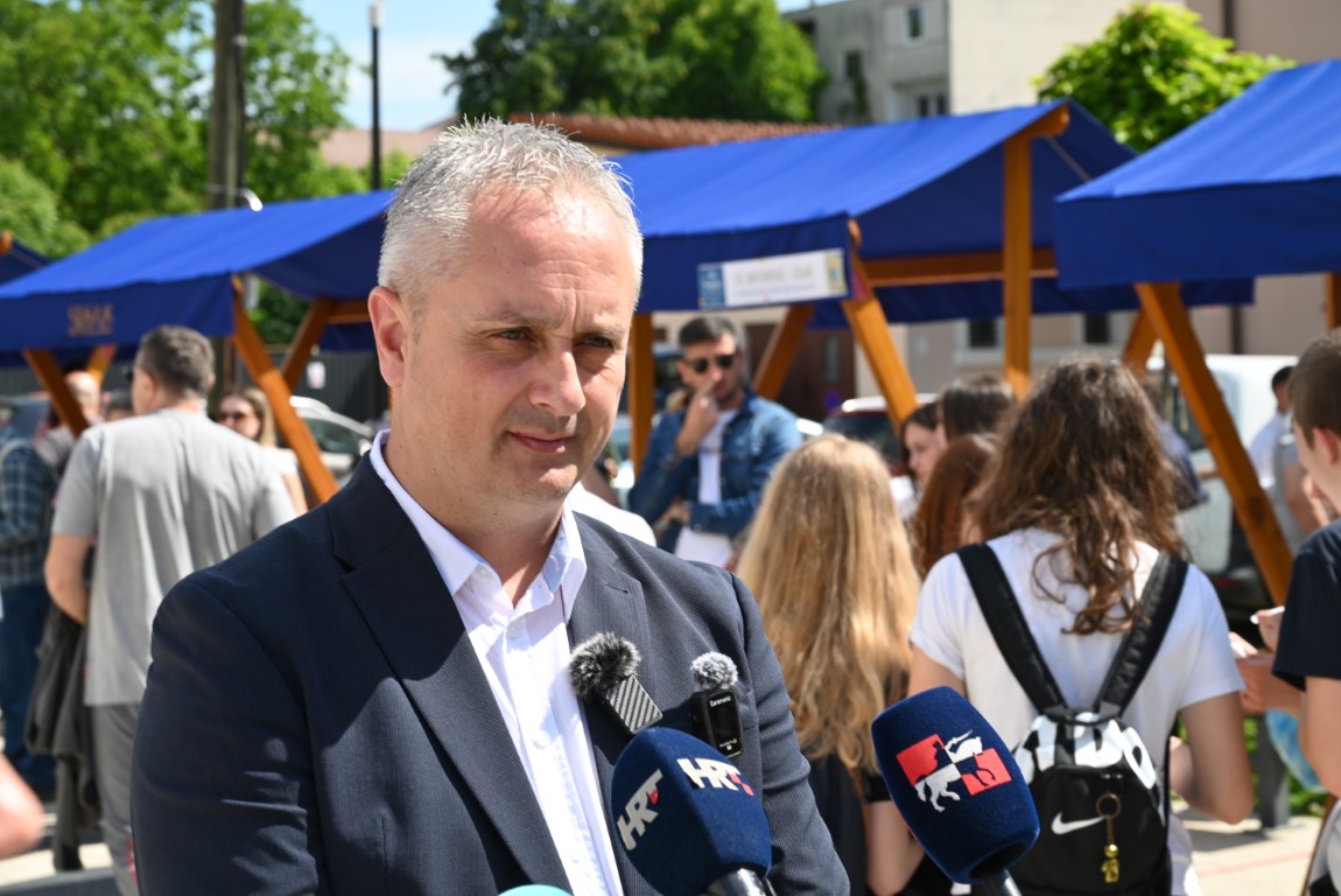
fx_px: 2609
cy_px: 448
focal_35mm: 70
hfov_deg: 28.8
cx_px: 670
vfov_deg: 19.5
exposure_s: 1/200
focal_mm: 70
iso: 100
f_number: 8
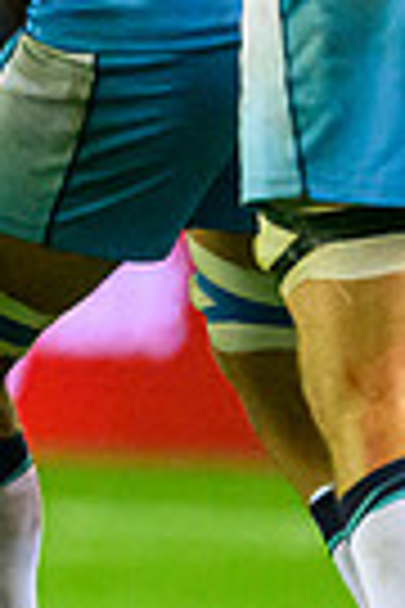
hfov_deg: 0.4
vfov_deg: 0.6
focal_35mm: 3592
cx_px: -459
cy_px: 252
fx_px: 60610
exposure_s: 1/1000
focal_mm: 560
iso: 12800
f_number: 4
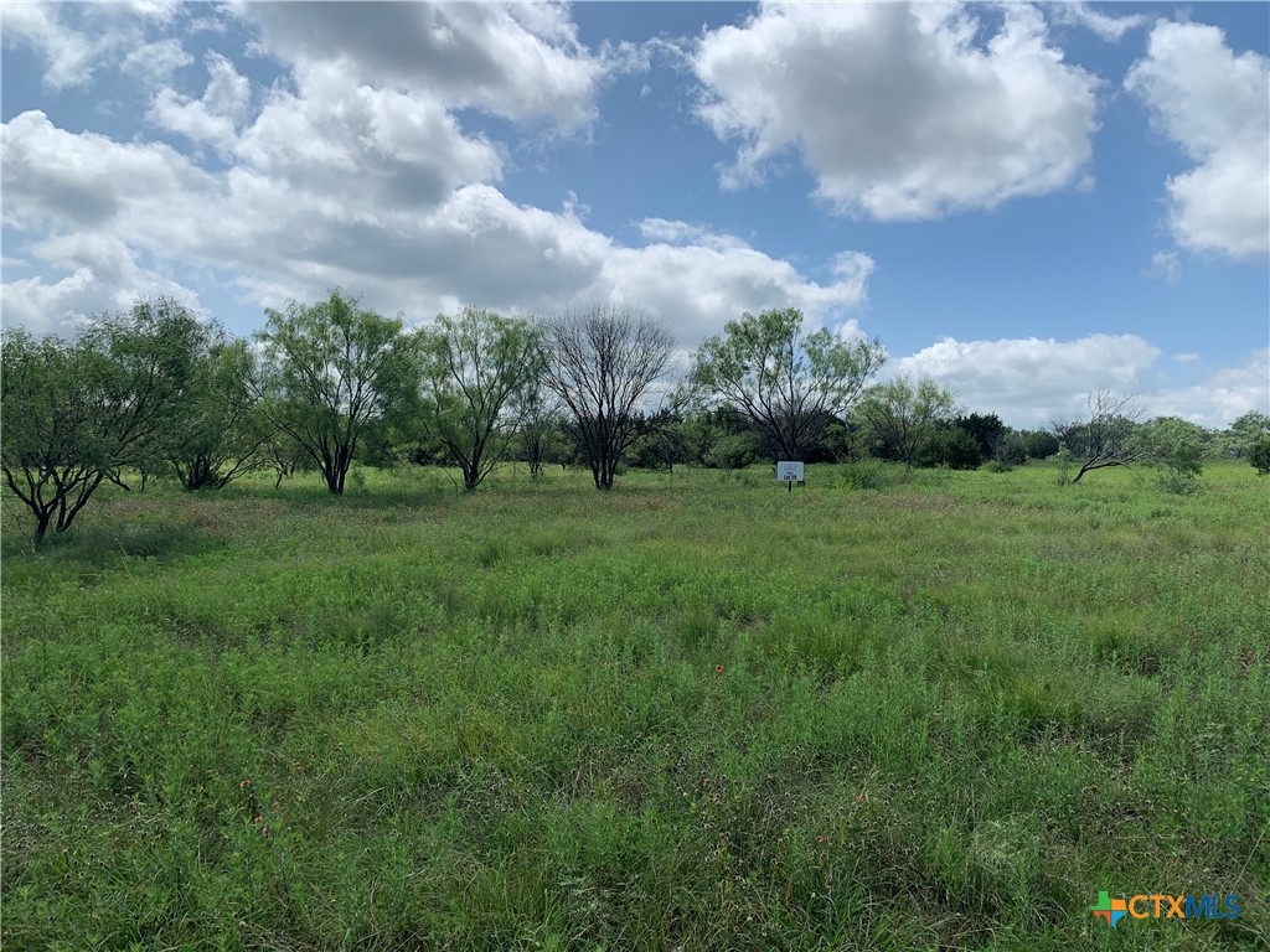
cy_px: 476
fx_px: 954
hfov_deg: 67.3
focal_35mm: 26
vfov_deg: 53.1
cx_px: 635
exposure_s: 1/4098
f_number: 1.8
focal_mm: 4.25
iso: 25
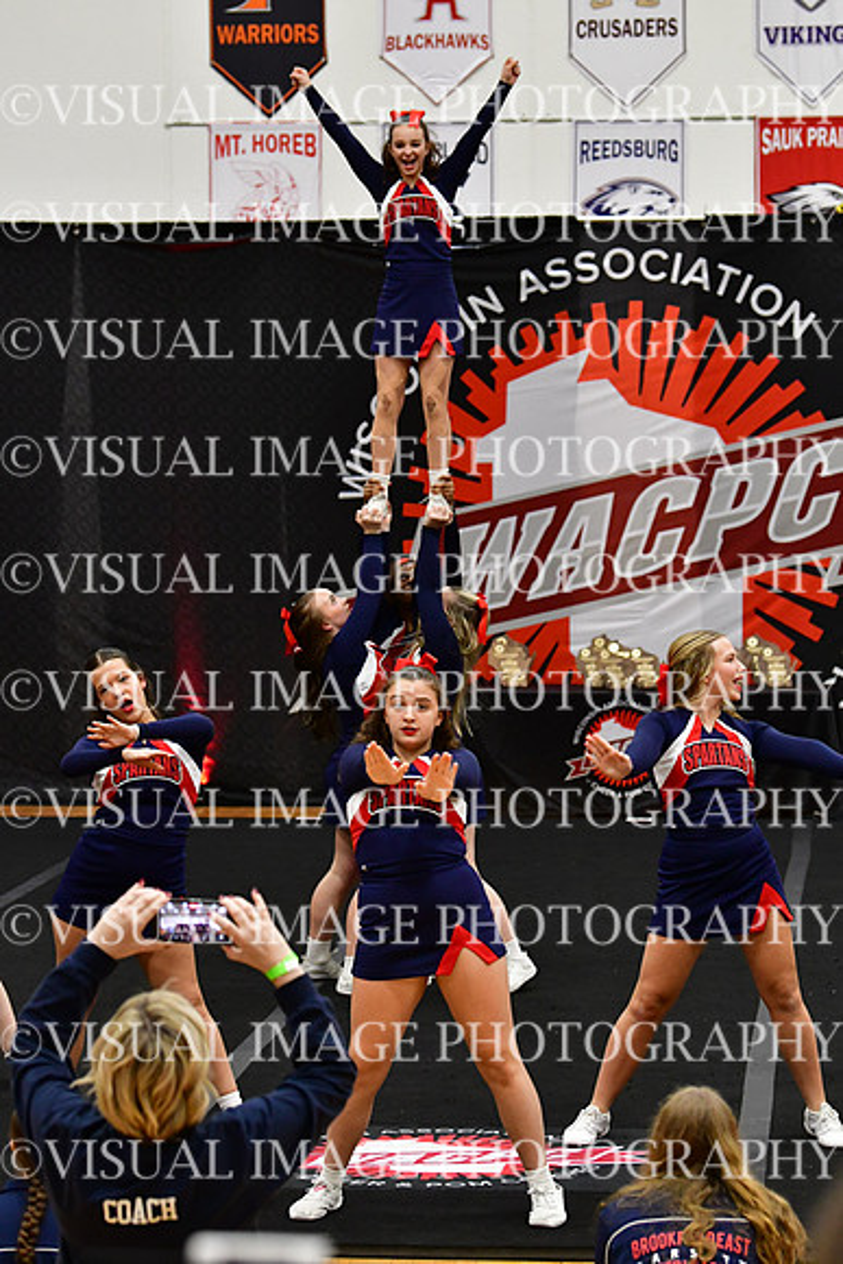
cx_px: 422
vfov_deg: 16.6
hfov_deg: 11.2
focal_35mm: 123
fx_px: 4317
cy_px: 632
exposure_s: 1/500
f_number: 4
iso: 4000
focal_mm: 82
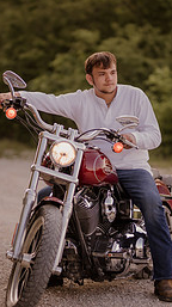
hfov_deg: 7.8
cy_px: 176
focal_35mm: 156
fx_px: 1269
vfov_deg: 13.8
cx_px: 91
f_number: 1.4
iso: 100
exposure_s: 1/500
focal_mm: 85
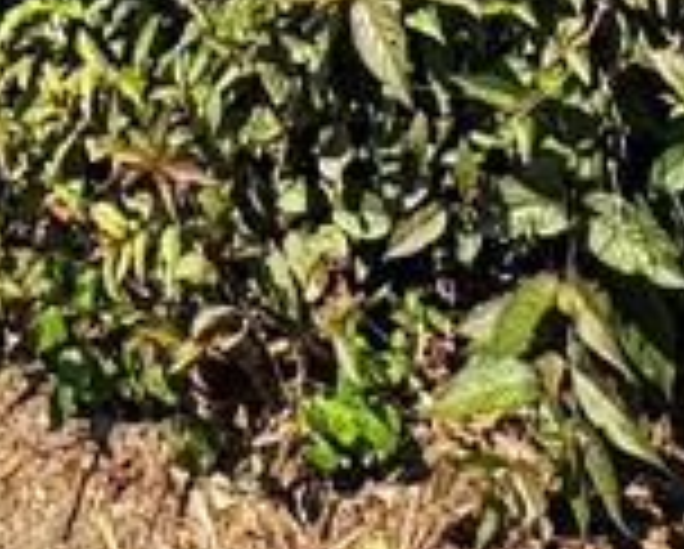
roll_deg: +1.0
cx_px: -90
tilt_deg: -2.2
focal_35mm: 92
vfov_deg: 12.1
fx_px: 1865
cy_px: -891
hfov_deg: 19.8
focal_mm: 2.22
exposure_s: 1/456
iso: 40
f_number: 2.2
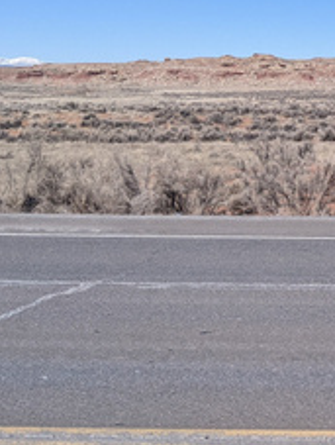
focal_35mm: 76
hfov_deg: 17.8
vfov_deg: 24.4
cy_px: -10
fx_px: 978
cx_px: 468
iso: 53
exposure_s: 1/4673
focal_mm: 4.44
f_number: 1.8
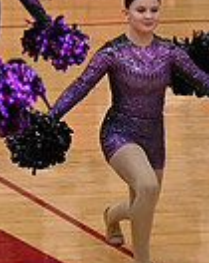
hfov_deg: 3.5
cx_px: -322
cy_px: 194
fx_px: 3367
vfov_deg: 4.5
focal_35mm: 434
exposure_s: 1/400
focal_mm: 70
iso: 6400
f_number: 4
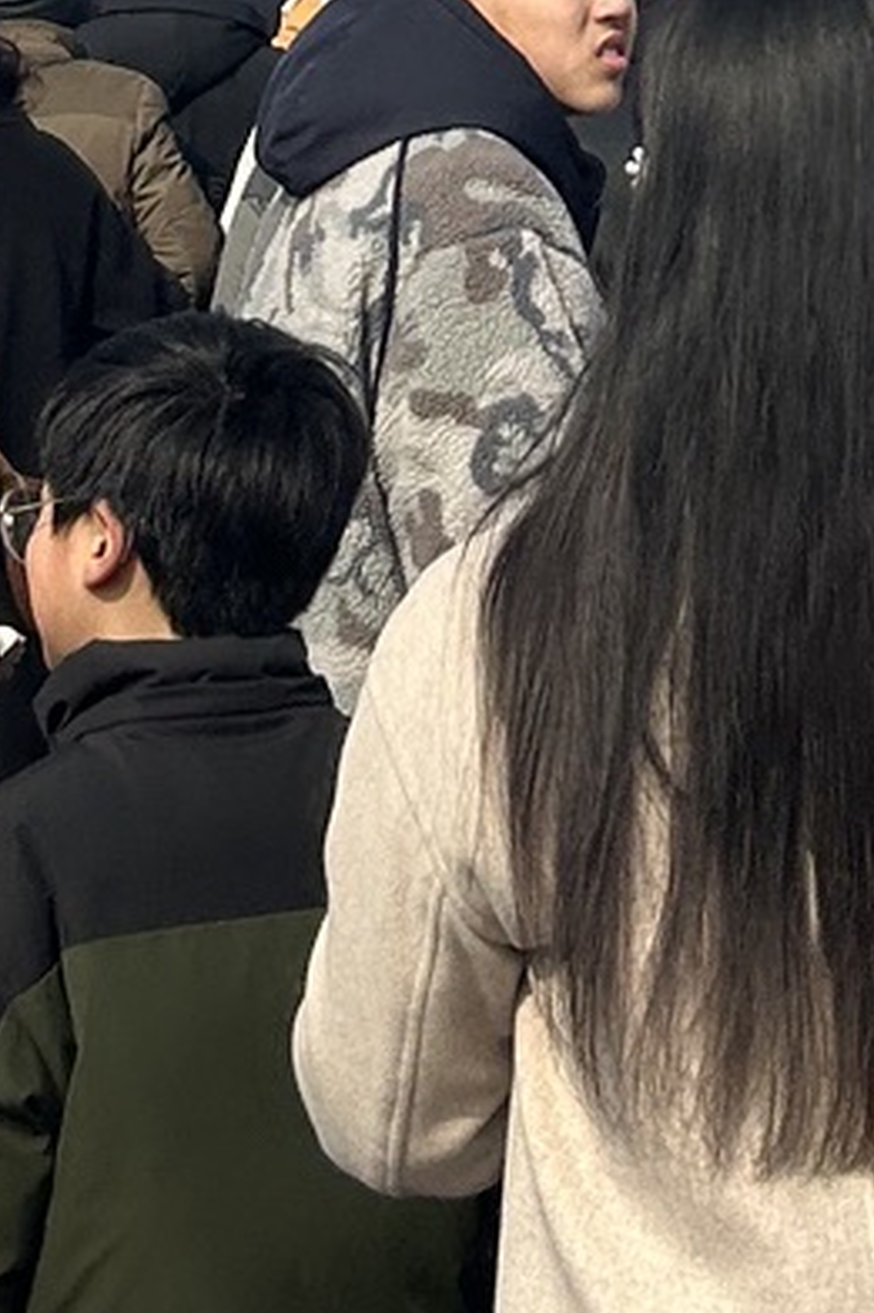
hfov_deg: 9.9
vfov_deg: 13.4
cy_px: -1022
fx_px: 5030
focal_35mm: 138
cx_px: 640
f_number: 1.5
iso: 50
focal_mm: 5.7
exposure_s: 1/5076
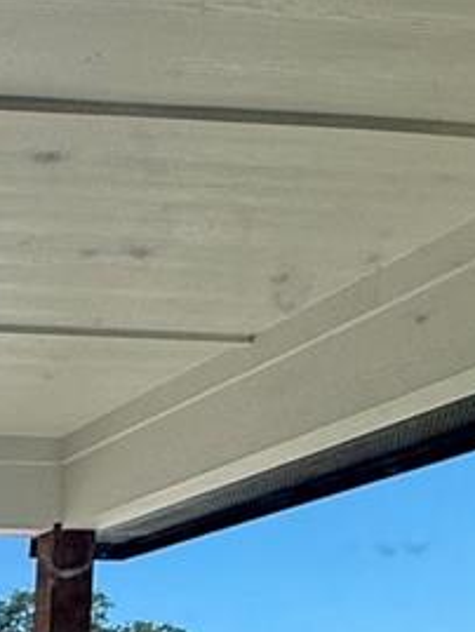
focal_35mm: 80
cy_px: 959
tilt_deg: -5.5
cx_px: -435
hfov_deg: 15.3
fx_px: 1463
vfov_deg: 20.7
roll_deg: -0.9
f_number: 2.2
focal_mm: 2.22
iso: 50
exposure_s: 1/1572
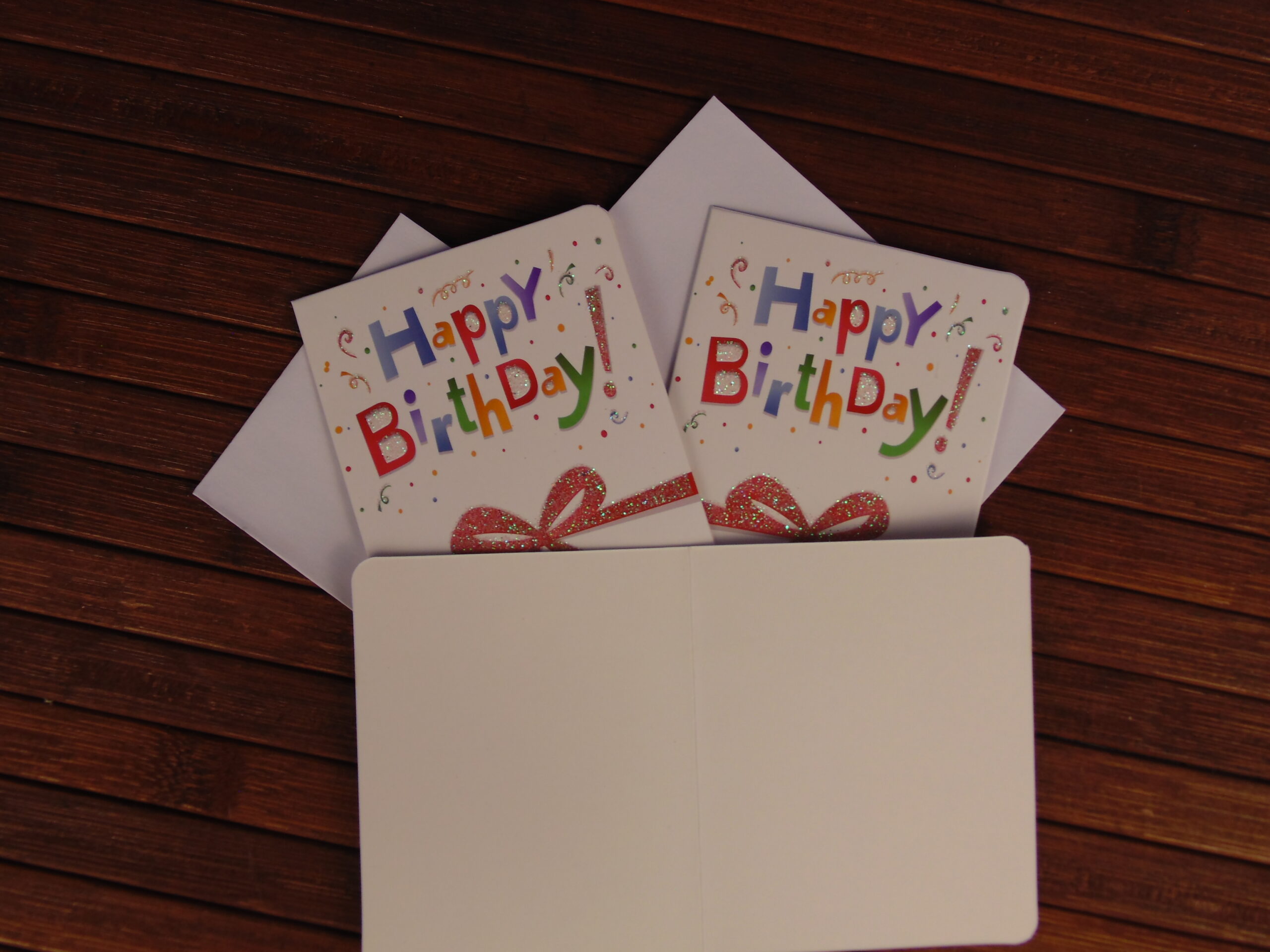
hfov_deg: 43.9
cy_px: 476
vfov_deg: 33.6
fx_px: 1578
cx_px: 635
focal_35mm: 43
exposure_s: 1/40
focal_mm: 7.7
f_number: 3.5
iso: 80
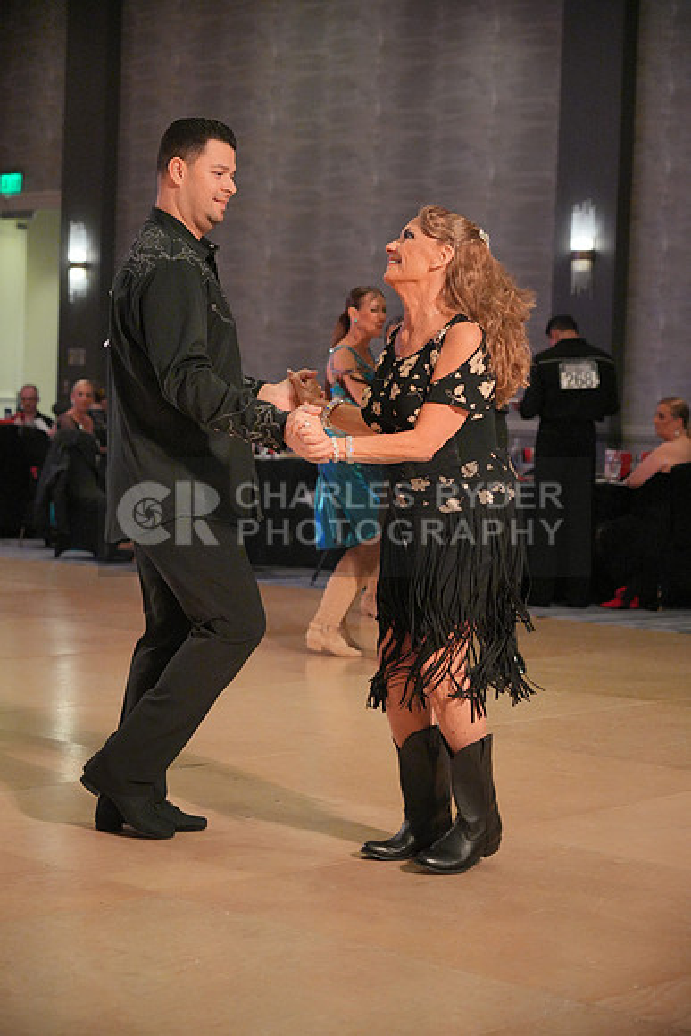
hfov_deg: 18.0
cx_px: 346
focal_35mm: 76
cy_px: 518
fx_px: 2187
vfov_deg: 26.6
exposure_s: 1/400
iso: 5000
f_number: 4
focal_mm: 76
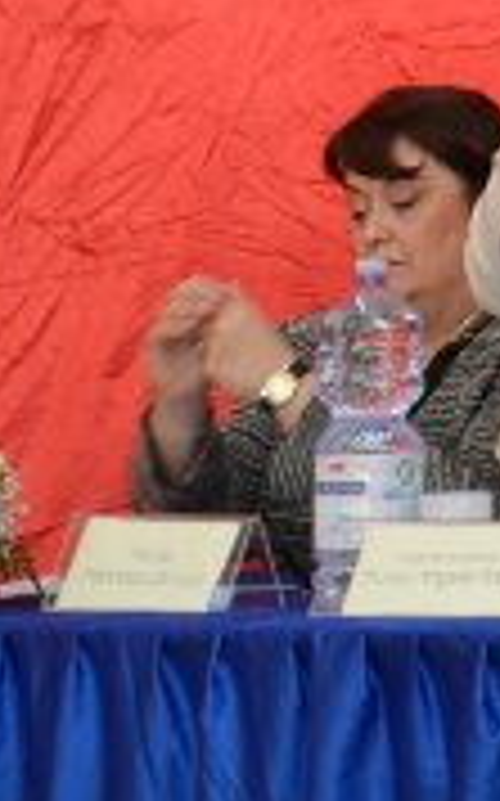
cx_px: 1392
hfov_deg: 4.6
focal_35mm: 275
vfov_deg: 7.6
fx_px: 6005
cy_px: -104
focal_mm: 50
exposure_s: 1/60
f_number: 5
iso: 1000
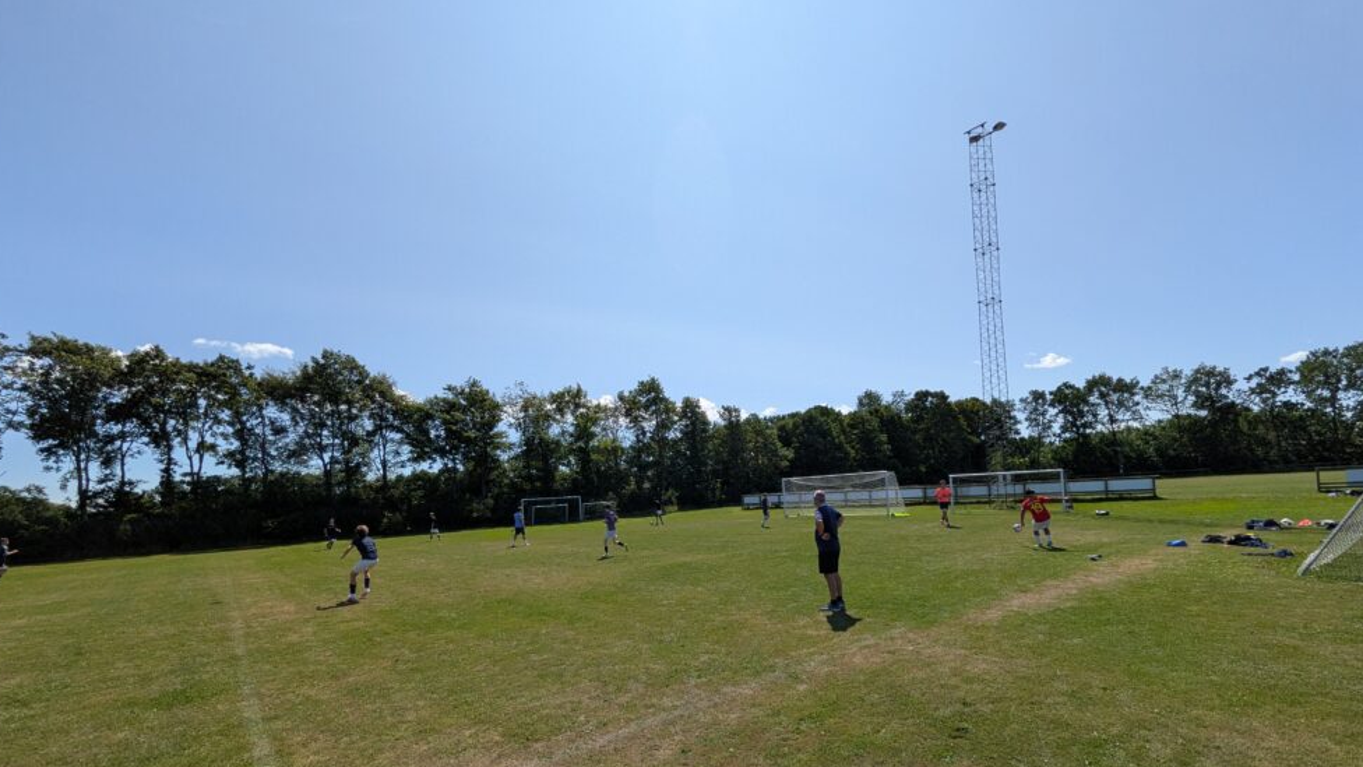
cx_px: 694
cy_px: 488
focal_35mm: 16
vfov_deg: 65.9
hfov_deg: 99.4
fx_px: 578
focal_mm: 1.85
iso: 53
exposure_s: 1/2137
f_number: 2.2
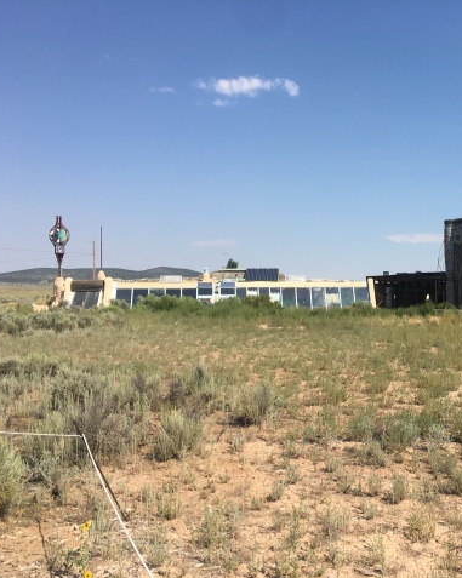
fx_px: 650
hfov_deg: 37.7
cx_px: 371
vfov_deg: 48.0
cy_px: 290
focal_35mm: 38
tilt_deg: +0.9
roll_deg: +1.2
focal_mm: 4.15
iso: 25
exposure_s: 1/1603
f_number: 2.2
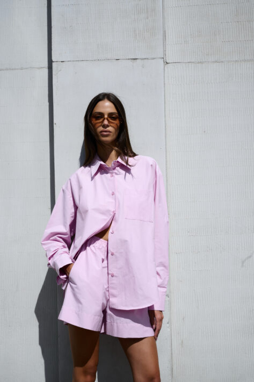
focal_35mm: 70
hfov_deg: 19.4
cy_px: 191
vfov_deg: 28.9
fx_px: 742
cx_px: 127
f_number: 11
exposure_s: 1/400
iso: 125
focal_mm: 70
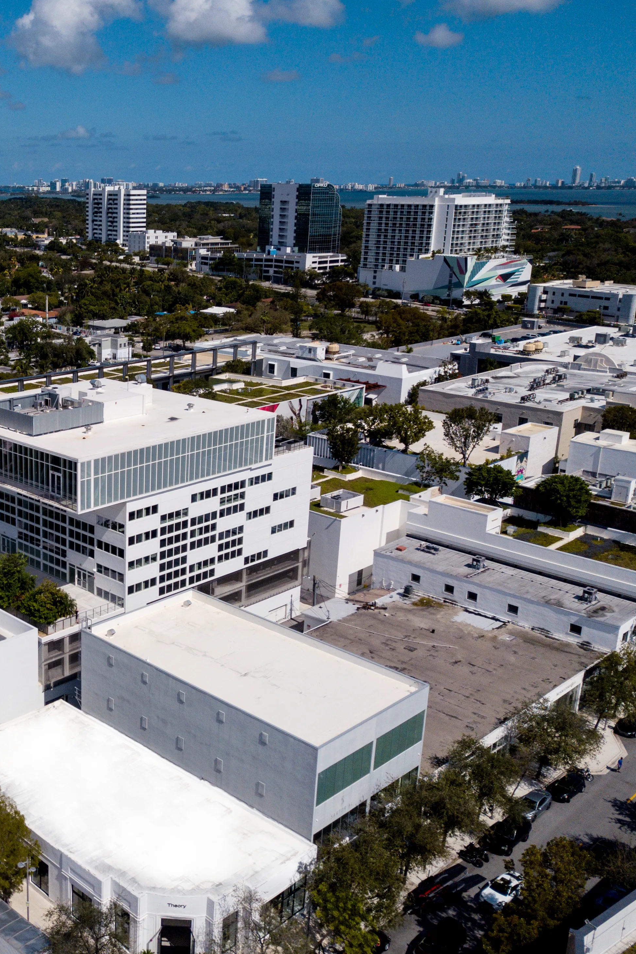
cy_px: 482
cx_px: 64
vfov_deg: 51.9
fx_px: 980
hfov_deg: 34.0
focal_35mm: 37
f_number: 2.2
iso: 100
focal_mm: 4.73
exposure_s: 1/6400
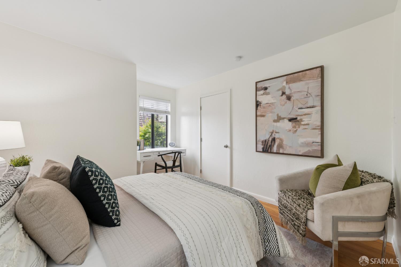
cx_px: 200
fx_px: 156
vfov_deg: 81.2
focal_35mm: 14
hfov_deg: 104.3
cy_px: 134
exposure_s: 1/2.5
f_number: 11
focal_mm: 14
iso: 100
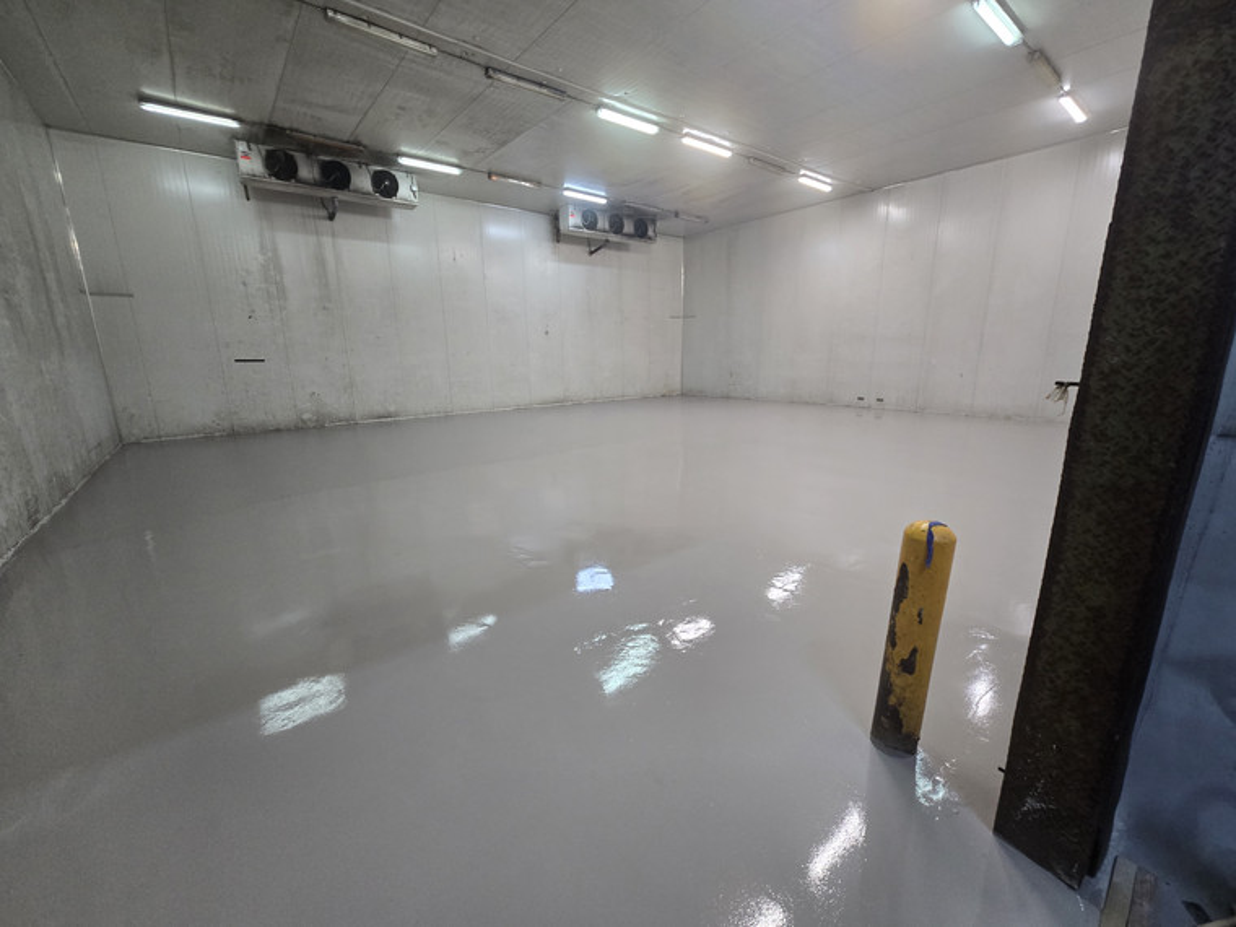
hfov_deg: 106.2
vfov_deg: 89.9
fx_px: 464
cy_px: 464
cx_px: 618
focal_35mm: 13
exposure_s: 1/50
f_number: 2.2
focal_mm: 2.2
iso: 250
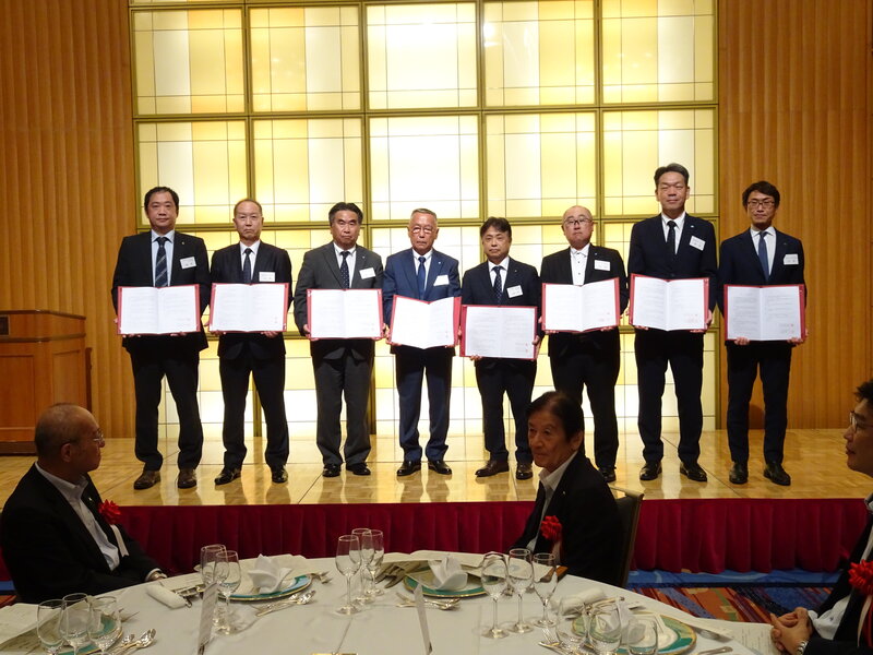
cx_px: 436
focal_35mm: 35
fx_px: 883
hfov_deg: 52.6
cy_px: 328
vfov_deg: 40.7
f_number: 4
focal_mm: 5.98
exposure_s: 1/40
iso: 400
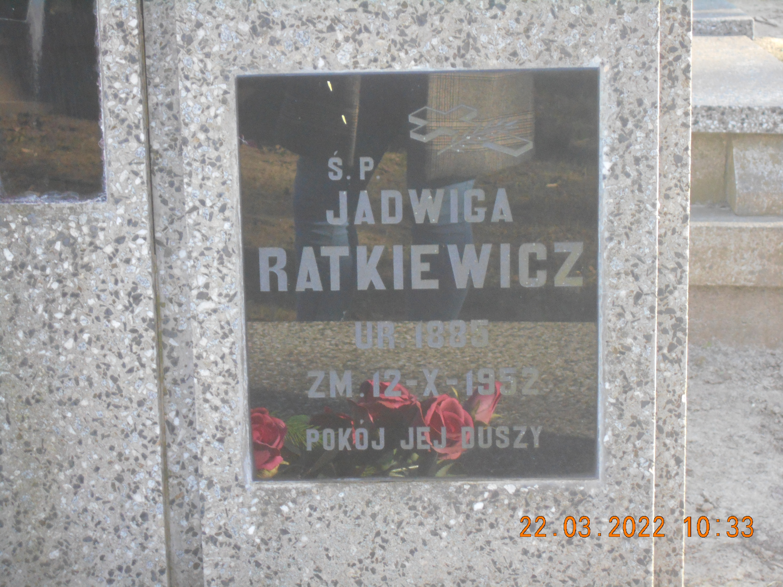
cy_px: 294
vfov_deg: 14.9
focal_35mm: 99
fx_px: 2239
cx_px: 392
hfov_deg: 19.8
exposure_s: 1/80
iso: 400
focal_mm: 17.6
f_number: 5.5
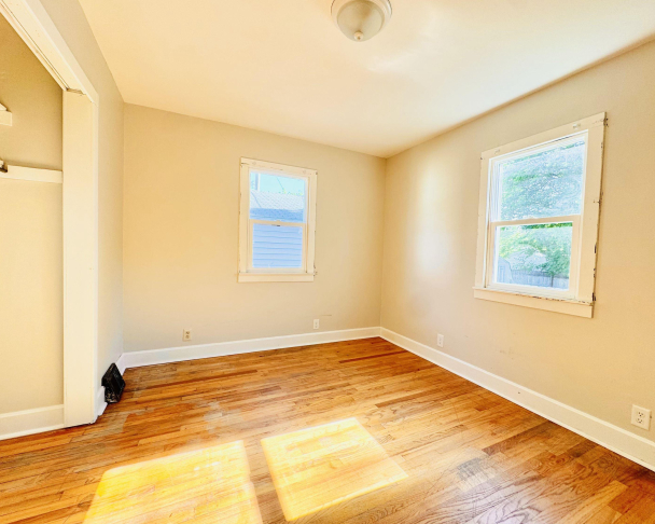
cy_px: 262
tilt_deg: -2.2
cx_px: 335
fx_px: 291
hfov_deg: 96.8
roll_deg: -2.7
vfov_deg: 84.0
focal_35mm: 15
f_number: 2.2
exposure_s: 1/99
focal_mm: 2.22
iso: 64
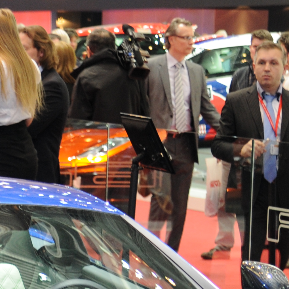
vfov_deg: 6.5
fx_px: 2531
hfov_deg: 6.5
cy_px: 380
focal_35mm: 268
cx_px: 20
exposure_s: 1/60
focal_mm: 50
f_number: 4
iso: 400
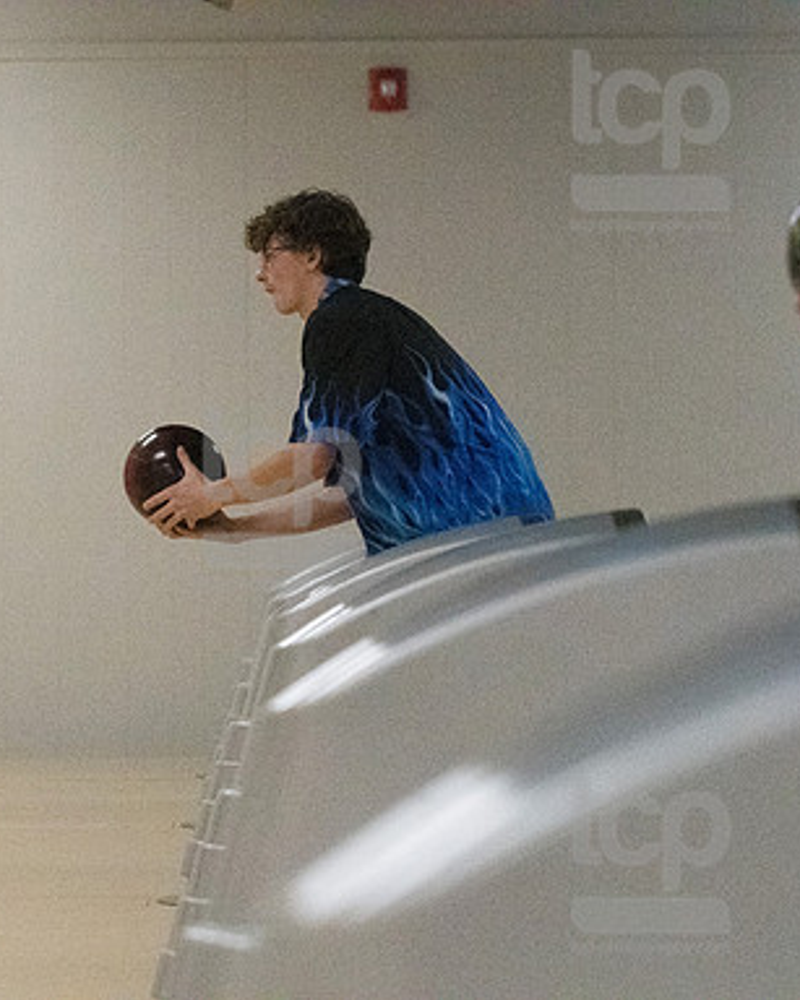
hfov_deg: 7.1
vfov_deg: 8.9
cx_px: 281
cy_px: 500
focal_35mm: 217
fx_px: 6425
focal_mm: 102
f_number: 4
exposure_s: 1/1250
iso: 10000
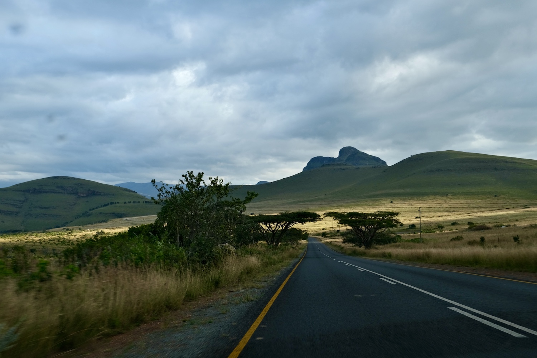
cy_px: 179
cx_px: 268
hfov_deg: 55.8
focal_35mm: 34
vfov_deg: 38.9
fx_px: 507
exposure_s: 1/120
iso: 160
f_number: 5.6
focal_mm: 22.8
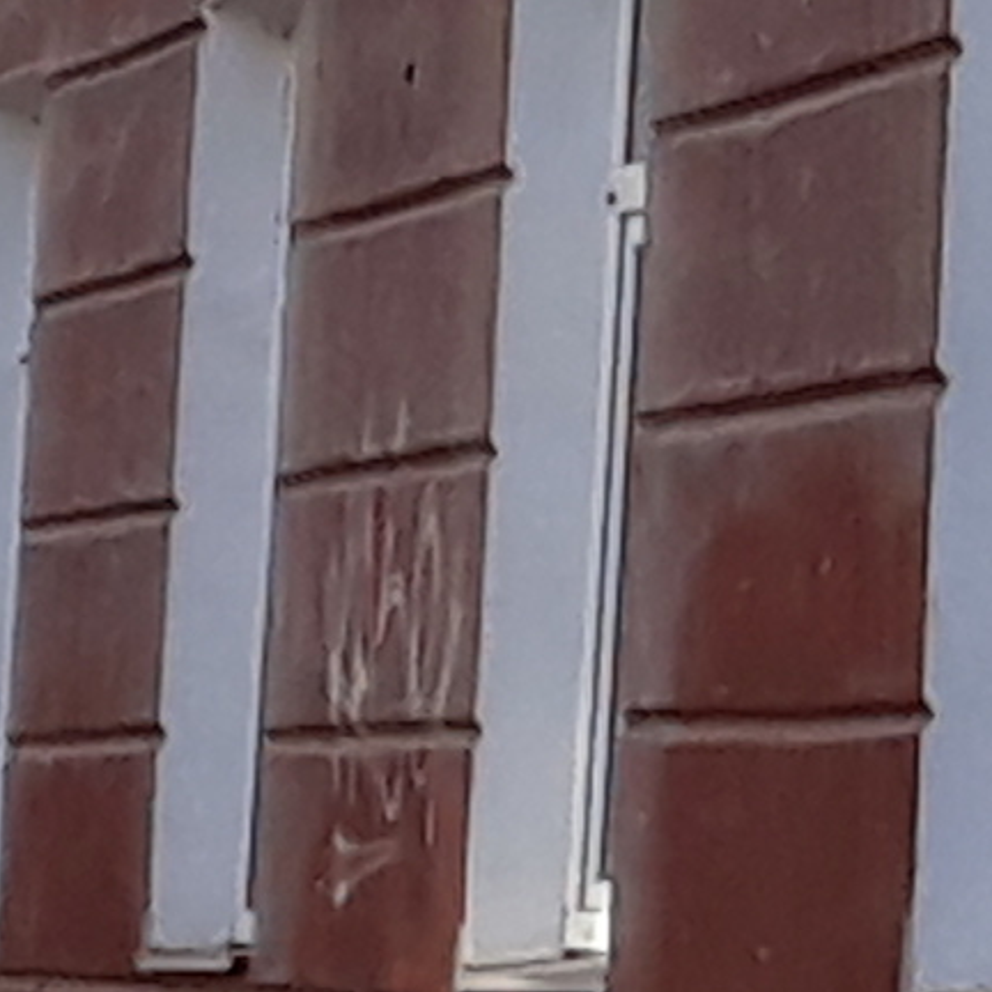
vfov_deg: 7.4
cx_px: 1059
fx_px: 7392
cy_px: -916
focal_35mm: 228
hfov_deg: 7.6
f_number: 1.7
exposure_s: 1/337
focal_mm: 3.71
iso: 40
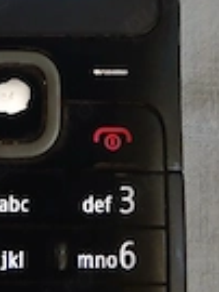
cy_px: 9
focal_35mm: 77
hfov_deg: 19.0
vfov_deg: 24.4
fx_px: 651
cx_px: 67
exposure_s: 1/25.1
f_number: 1.8
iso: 400
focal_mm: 3.98
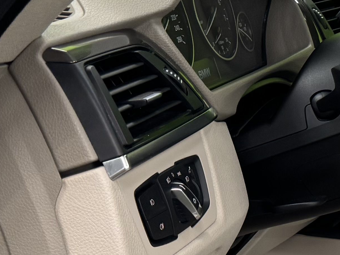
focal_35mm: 113
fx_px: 1110
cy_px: 137
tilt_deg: -10.5
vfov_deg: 13.1
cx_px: 637
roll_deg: -0.9
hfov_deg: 14.9
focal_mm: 6.76
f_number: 1.78
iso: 125
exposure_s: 1/50
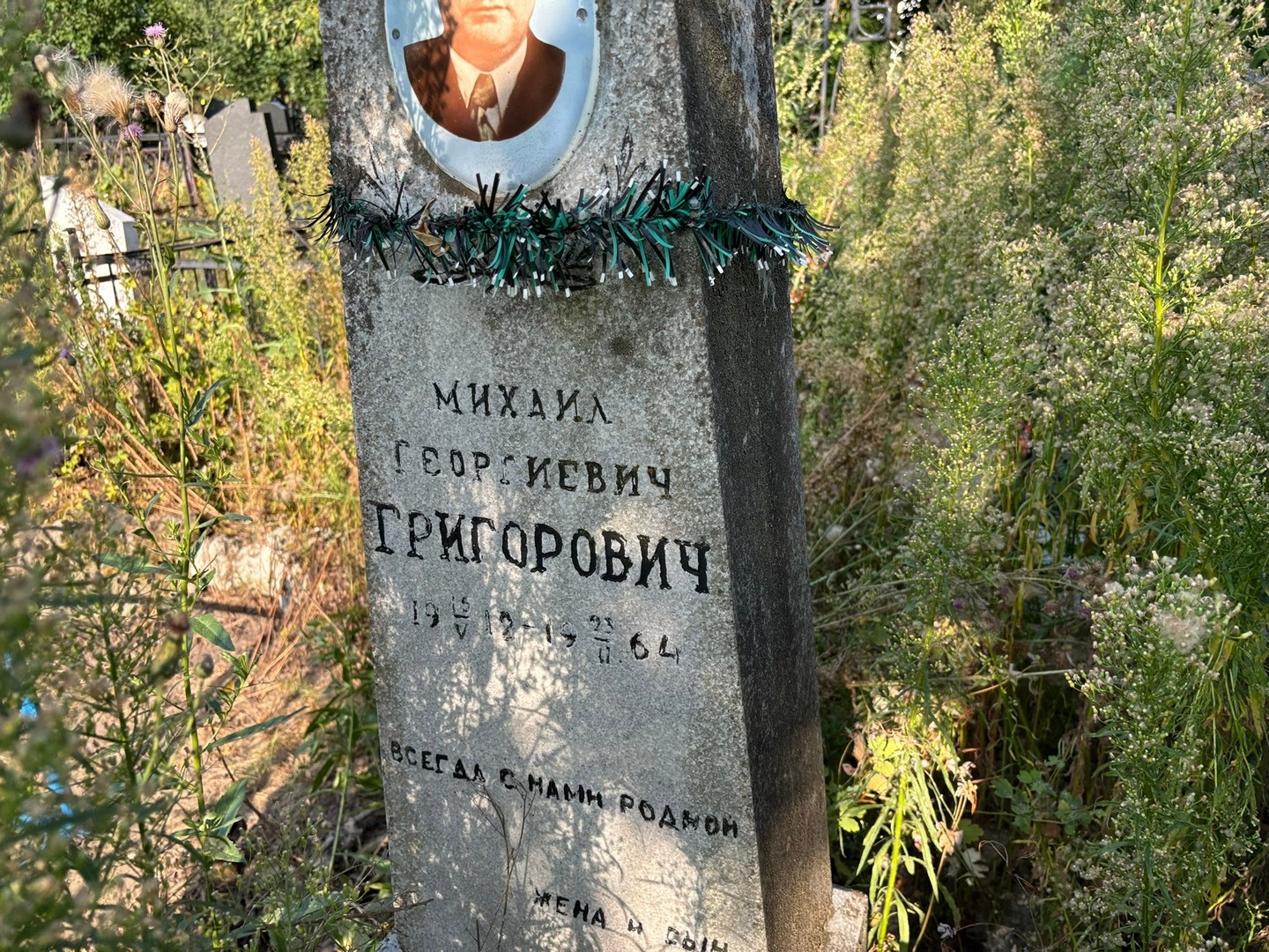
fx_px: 953
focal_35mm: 26
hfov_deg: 67.3
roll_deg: +1.9
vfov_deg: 53.1
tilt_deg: -21.8
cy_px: 476
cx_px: 634
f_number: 1.6
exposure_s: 1/654
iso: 50
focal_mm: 5.96
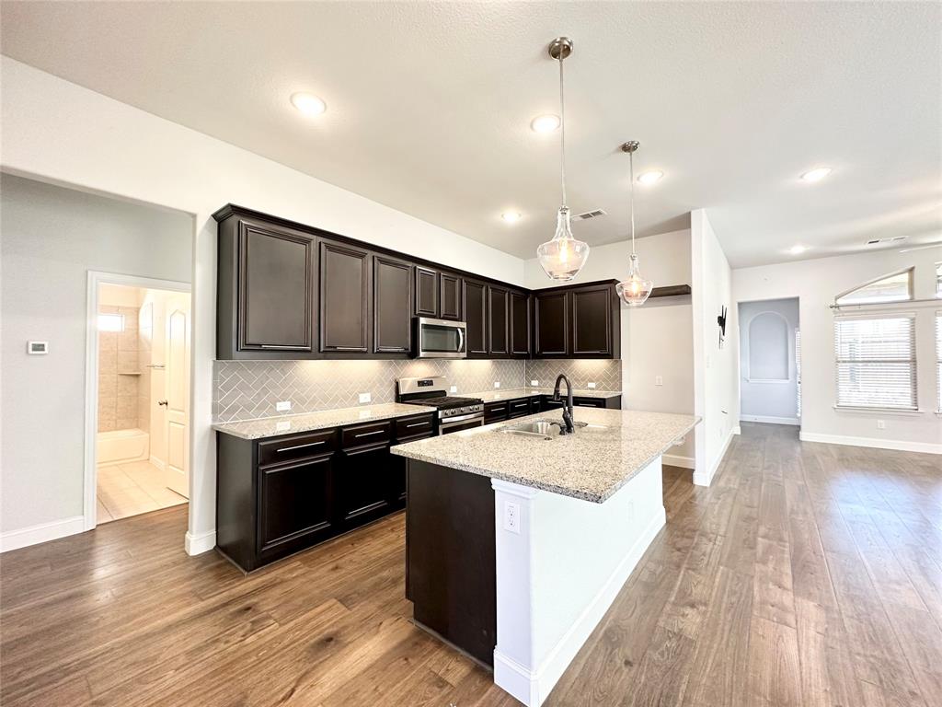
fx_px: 381
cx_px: 471
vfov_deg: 85.7
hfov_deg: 102.1
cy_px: 354
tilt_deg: +0.1
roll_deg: +0.1
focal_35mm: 14
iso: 250
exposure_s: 1/60
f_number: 2.2
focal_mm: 2.22
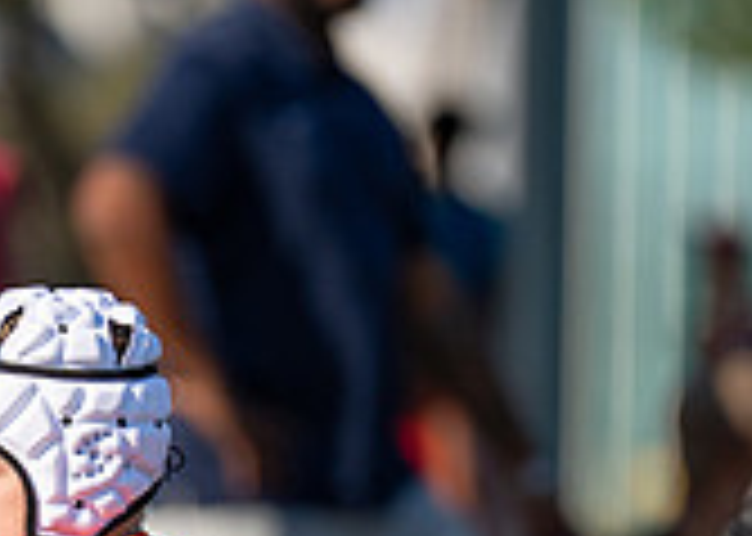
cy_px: 680
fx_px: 24819
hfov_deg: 1.7
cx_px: 36
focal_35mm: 1163
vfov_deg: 1.2
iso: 160
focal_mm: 200
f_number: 2.8
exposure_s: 1/4000
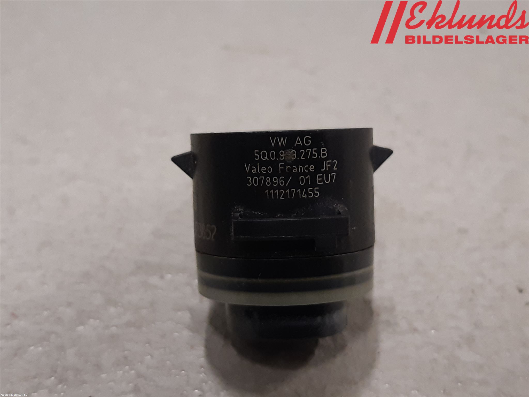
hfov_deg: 67.3
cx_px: 264
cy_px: 198
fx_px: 397
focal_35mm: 26
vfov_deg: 53.1
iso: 160
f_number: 1.7
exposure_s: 1/50
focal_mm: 3.93
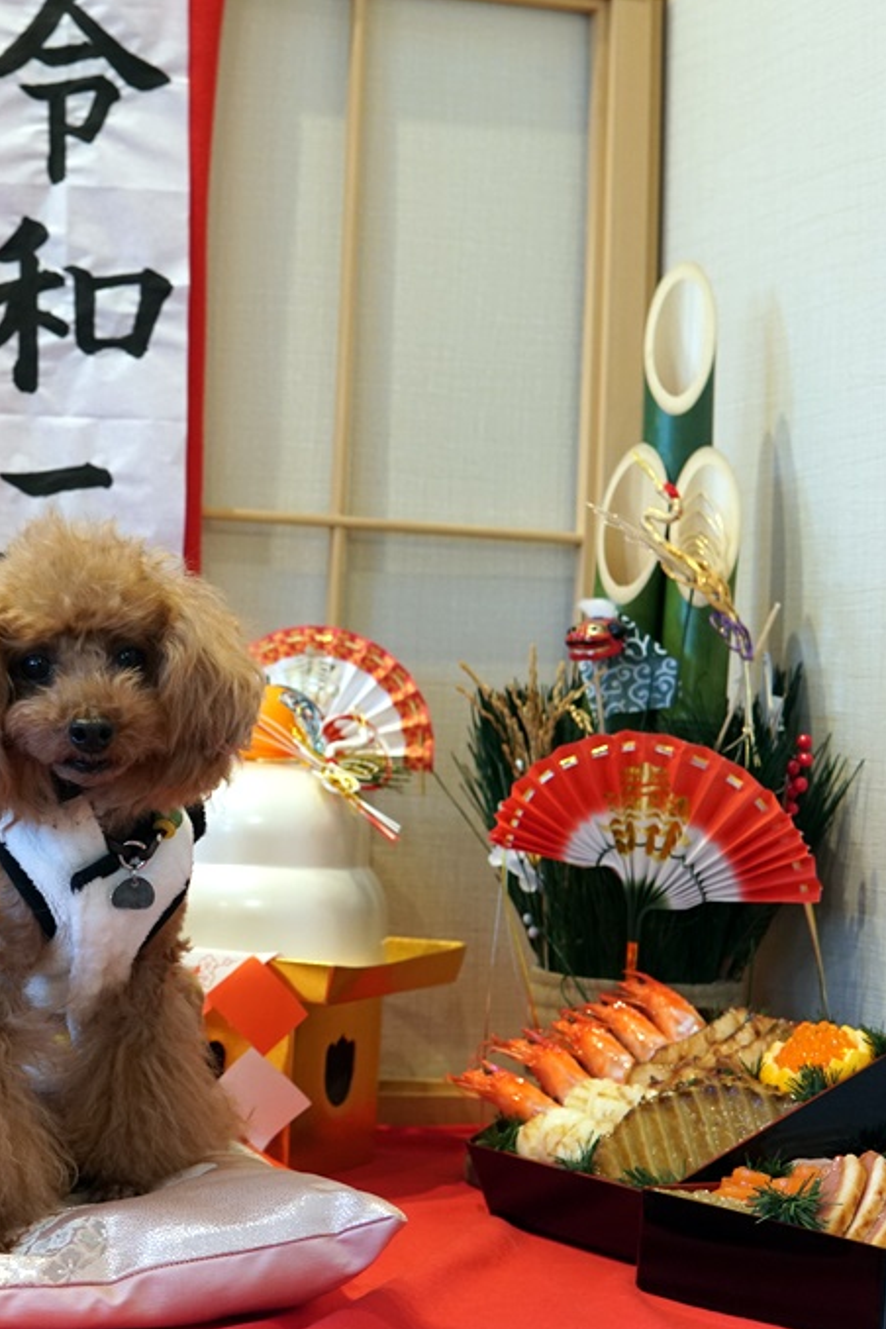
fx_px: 2510
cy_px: 664
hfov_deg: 19.3
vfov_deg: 29.7
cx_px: -55
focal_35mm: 68
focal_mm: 30
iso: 1000
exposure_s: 1/160
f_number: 4
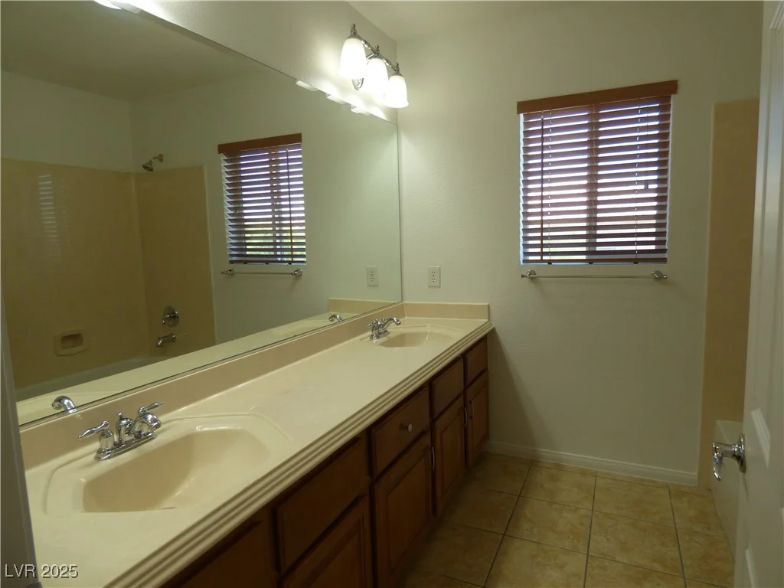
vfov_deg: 66.0
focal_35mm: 20
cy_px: 294
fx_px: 453
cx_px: 392
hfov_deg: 81.7
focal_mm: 3.58
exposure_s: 1/100
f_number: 2.8
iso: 100
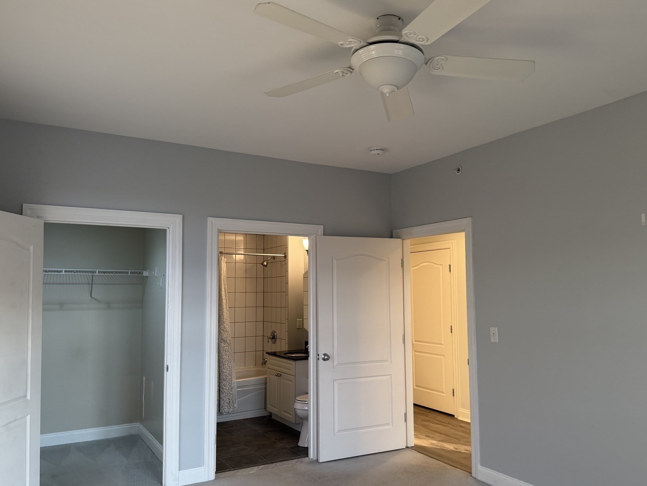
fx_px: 523
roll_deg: +0.7
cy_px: 264
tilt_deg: +3.4
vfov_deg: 49.7
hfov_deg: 63.4
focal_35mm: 28
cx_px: 345
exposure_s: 1/120
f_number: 1.78
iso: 160
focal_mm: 6.76
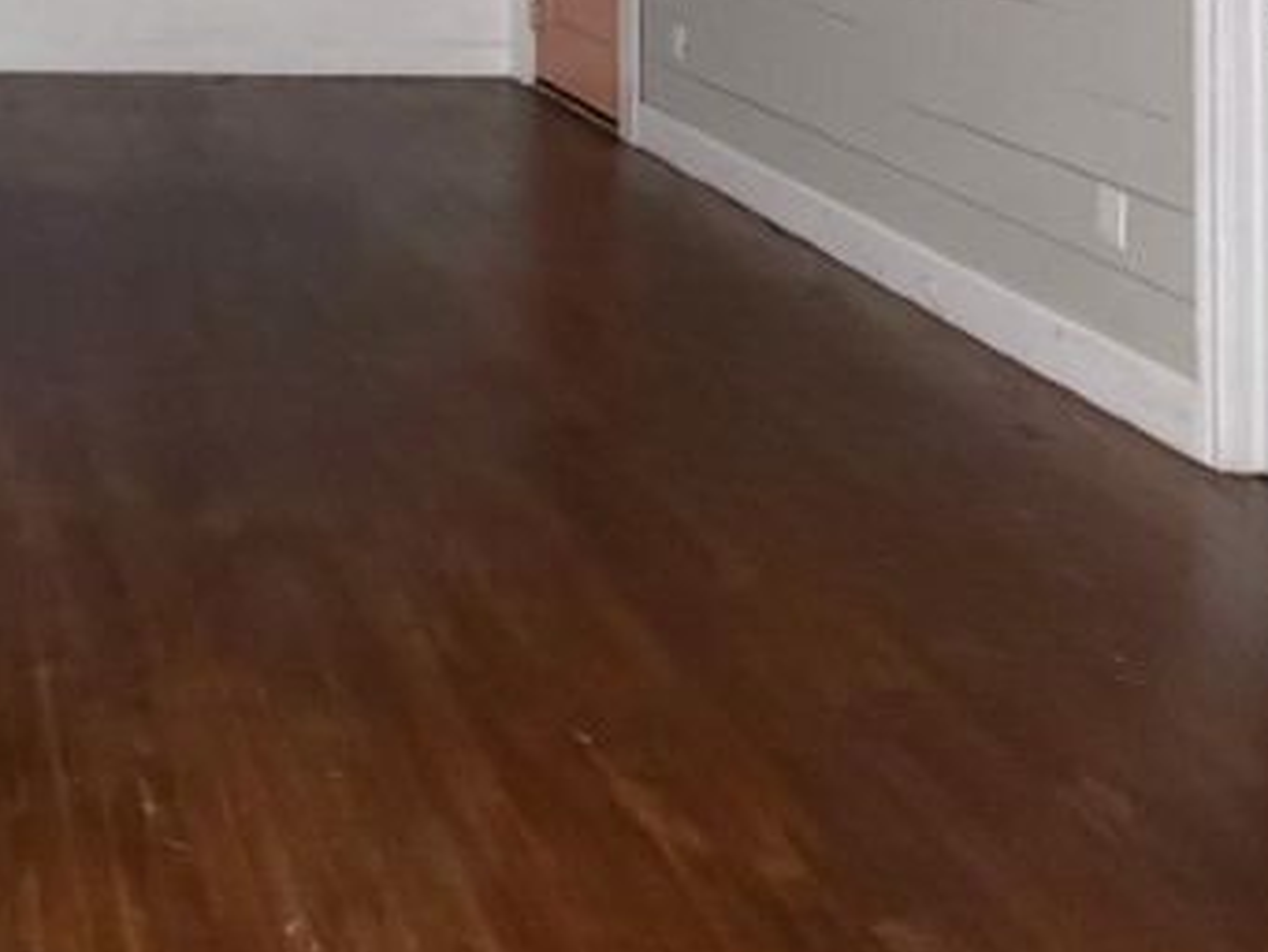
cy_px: -264
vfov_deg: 28.6
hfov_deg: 36.9
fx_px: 1539
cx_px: -164
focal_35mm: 42
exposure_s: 1/92
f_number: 2.2
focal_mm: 2.22
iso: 320
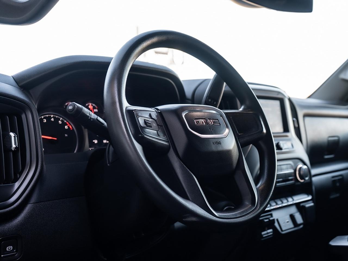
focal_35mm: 44
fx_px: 439
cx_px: 208
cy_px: 133
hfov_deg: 43.0
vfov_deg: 33.1
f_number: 4
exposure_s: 1/100
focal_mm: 35
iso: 320
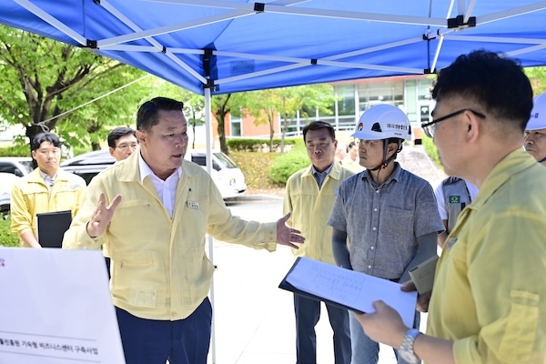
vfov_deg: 39.4
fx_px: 508
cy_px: 182
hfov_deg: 56.5
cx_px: 273
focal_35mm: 34
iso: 1600
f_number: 4
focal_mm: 33.5
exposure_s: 1/500
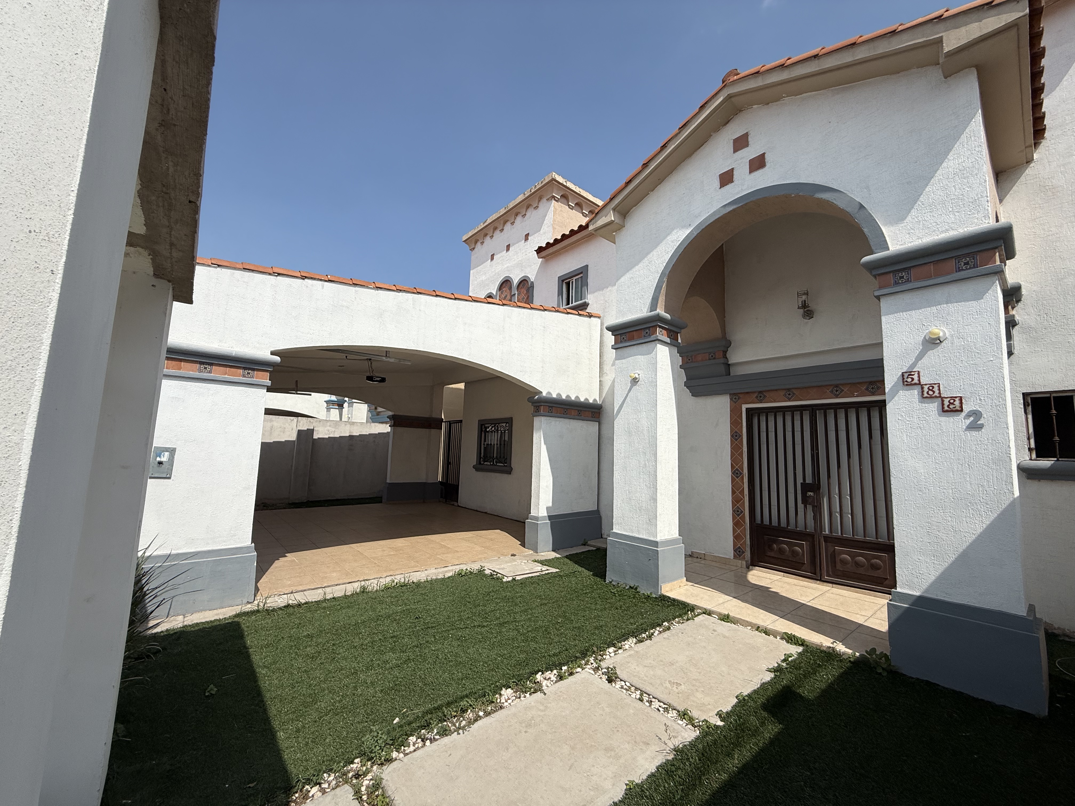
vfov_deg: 85.7
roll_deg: -2.2
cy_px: 403
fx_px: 435
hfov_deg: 102.1
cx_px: 538
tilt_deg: +6.9
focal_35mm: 14
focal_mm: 2.22
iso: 50
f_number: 2.2
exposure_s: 1/4425
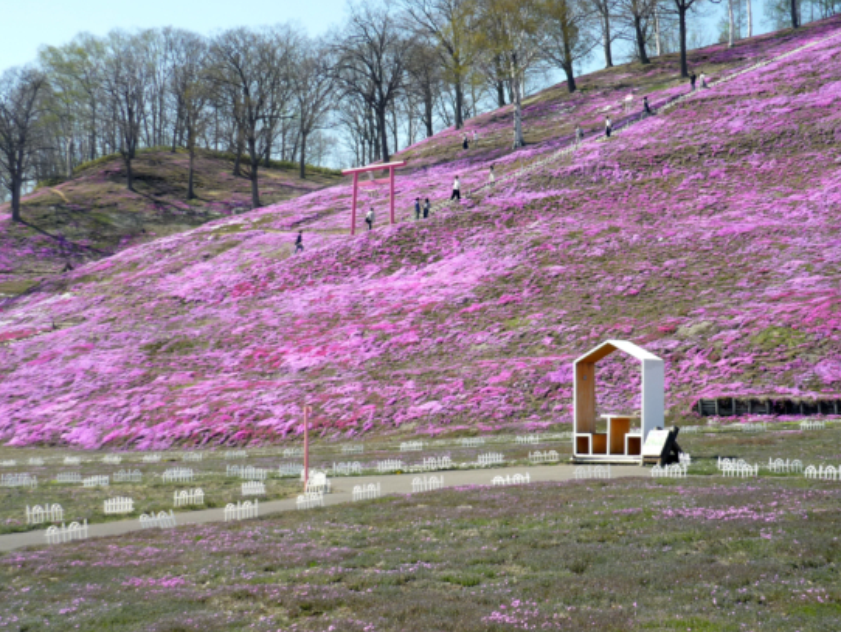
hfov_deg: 36.8
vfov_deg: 28.0
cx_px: 455
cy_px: 290
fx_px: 1264
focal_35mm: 52
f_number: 3.1
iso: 100
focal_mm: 7.8
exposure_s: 1/500
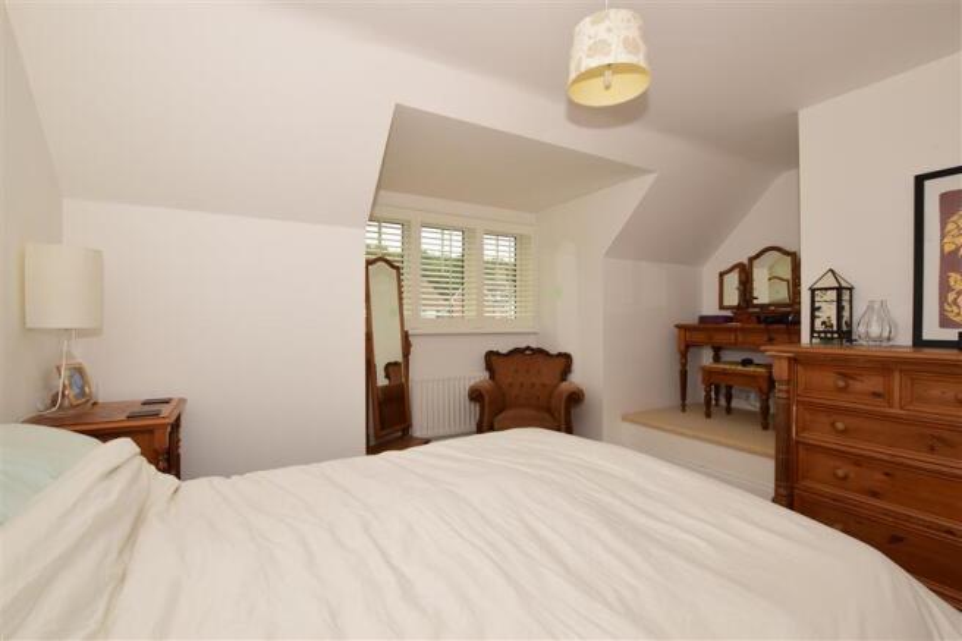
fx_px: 401
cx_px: 481
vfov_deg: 77.3
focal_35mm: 15
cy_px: 320
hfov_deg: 100.4
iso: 200
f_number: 7.1
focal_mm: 10
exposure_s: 1/50
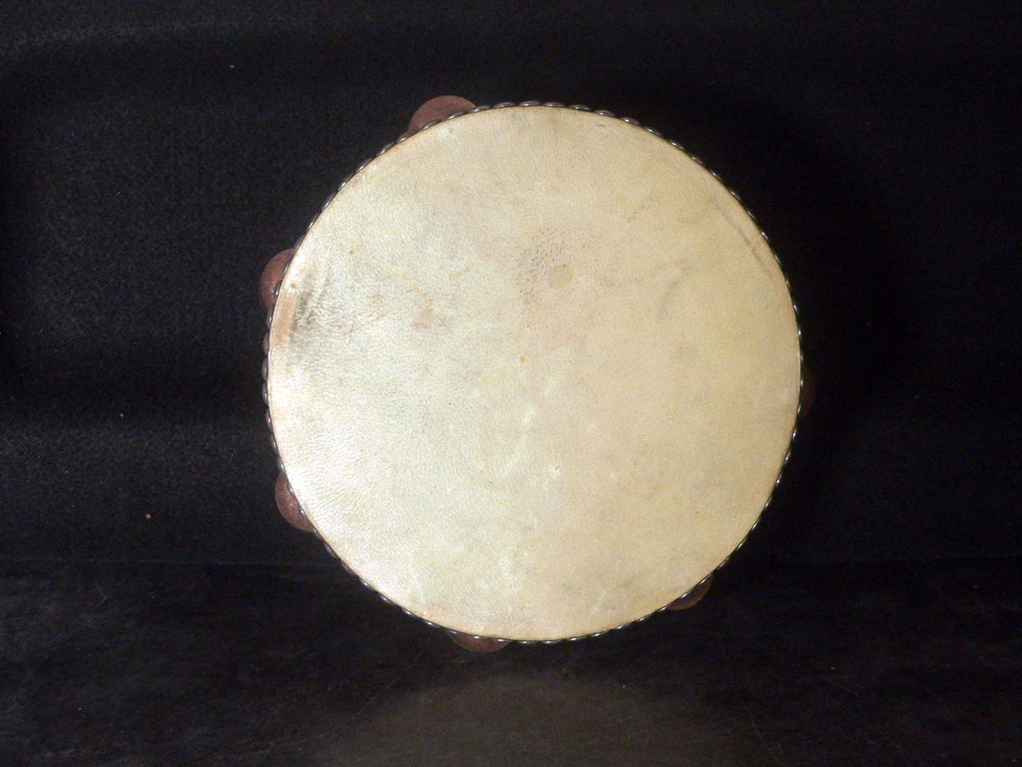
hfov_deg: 51.4
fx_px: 1063
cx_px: 511
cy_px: 384
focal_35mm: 36
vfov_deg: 39.7
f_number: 2.8
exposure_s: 1/13
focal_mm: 6
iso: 400
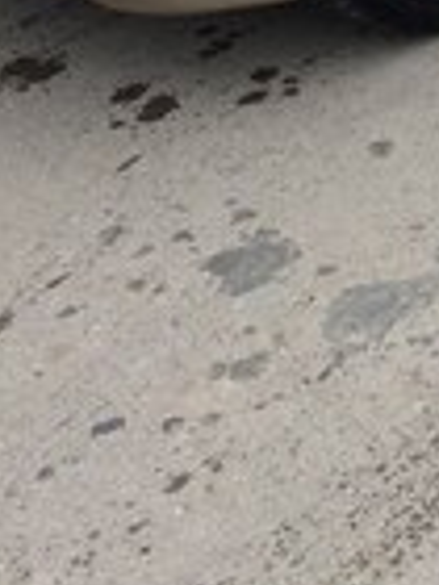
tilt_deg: -17.8
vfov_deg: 17.2
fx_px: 1742
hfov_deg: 13.4
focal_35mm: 103
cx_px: 694
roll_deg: +5.8
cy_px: -288
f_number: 2.2
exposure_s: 1/114
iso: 32
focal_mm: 4.15
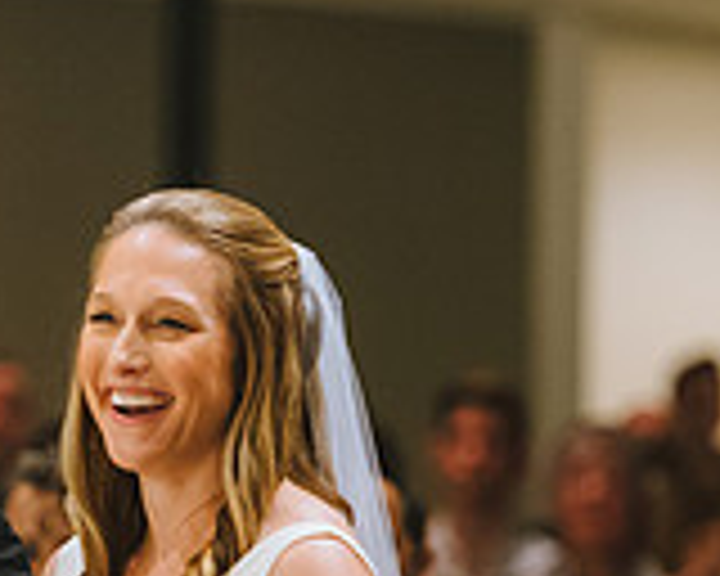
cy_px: 641
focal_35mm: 510
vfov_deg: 3.0
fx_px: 10868
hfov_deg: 3.8
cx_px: -130
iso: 3200
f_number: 2.8
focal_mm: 150
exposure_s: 1/200
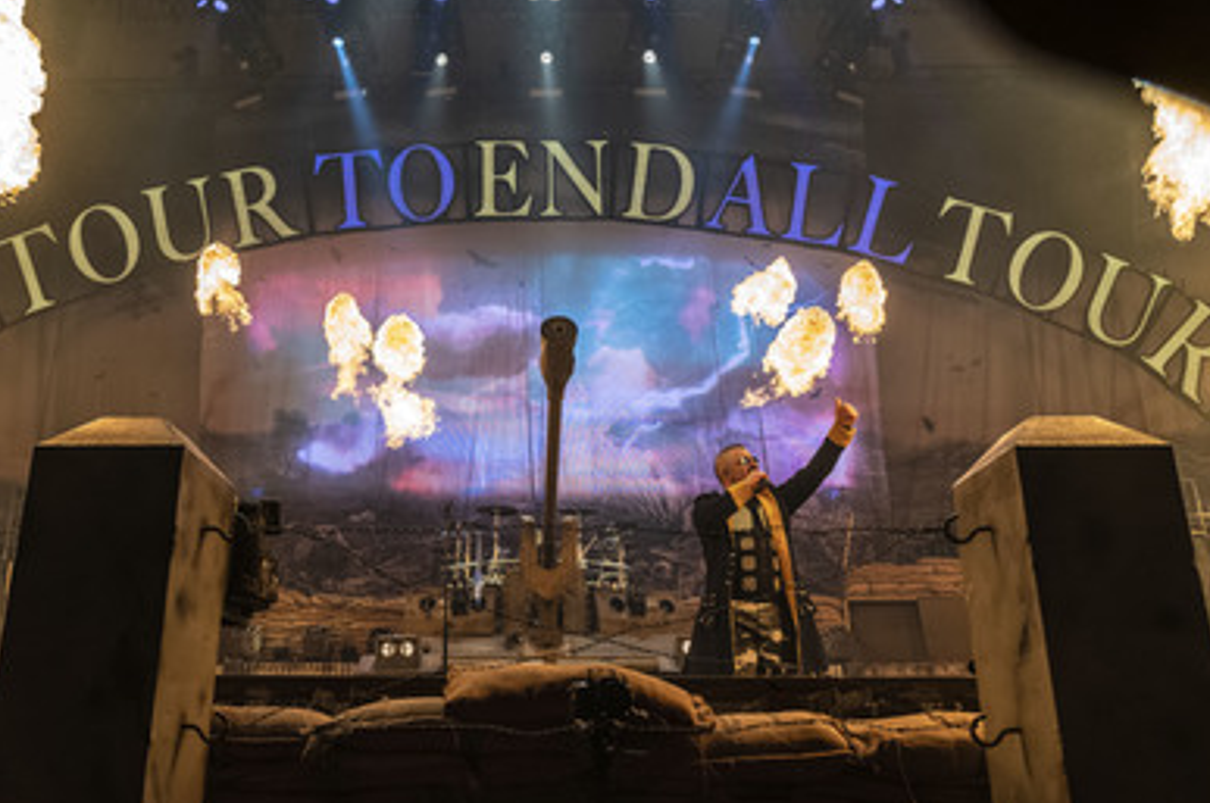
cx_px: 521
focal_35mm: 28
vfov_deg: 46.2
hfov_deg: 65.2
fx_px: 940
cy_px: 444
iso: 2500
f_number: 7.1
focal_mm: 24
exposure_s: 1/320
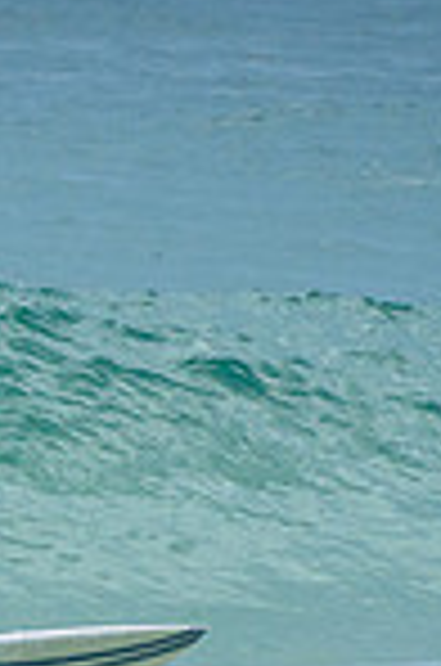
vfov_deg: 1.1
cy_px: 551
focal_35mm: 1927
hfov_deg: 0.7
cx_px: -578
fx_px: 35573
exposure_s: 1/1600
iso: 500
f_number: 7.1
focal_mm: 400
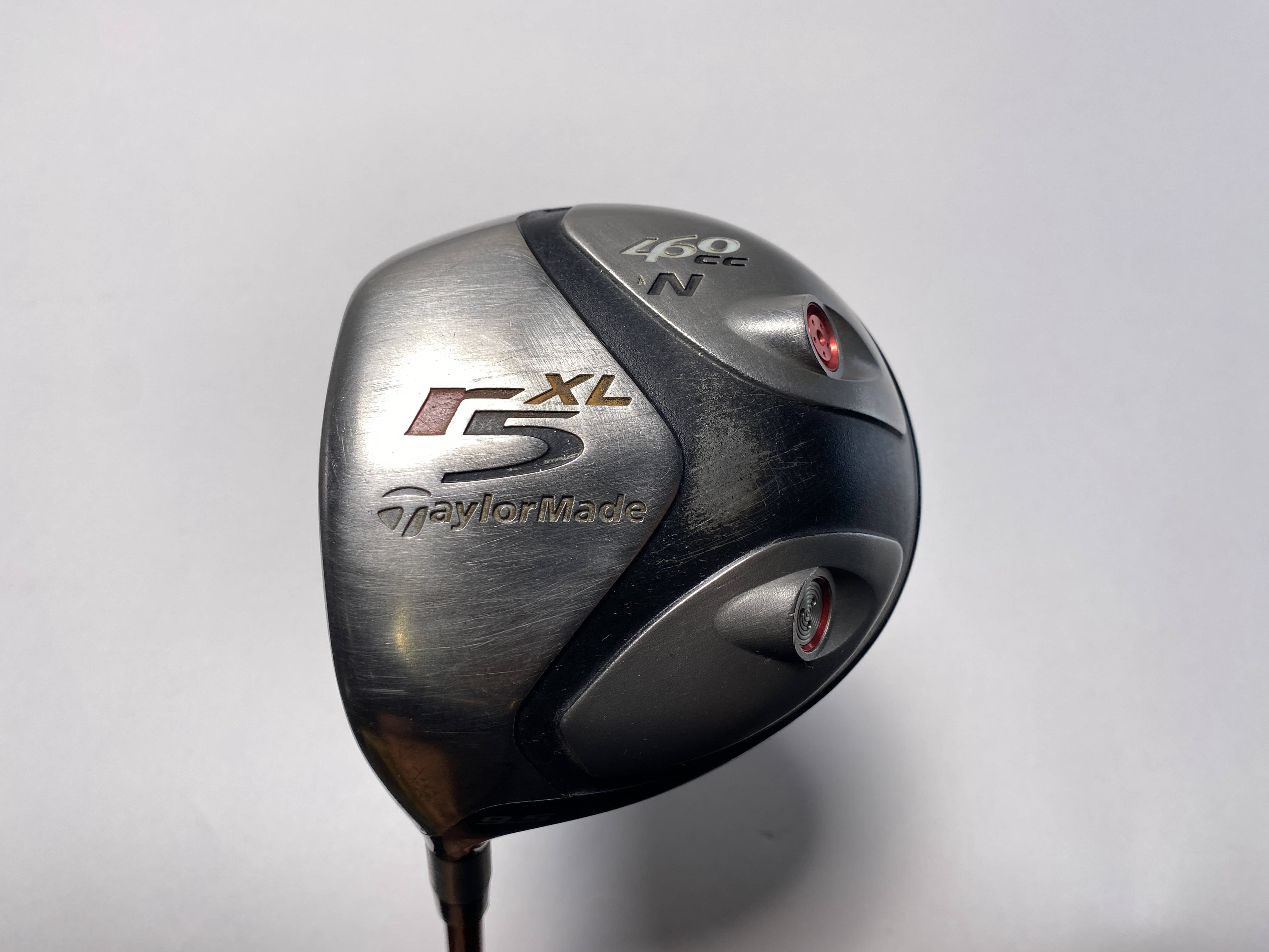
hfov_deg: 67.3
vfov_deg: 53.1
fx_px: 953
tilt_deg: -63.7
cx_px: 634
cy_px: 476
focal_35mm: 26
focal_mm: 4.25
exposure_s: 1/539
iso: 32
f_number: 1.8
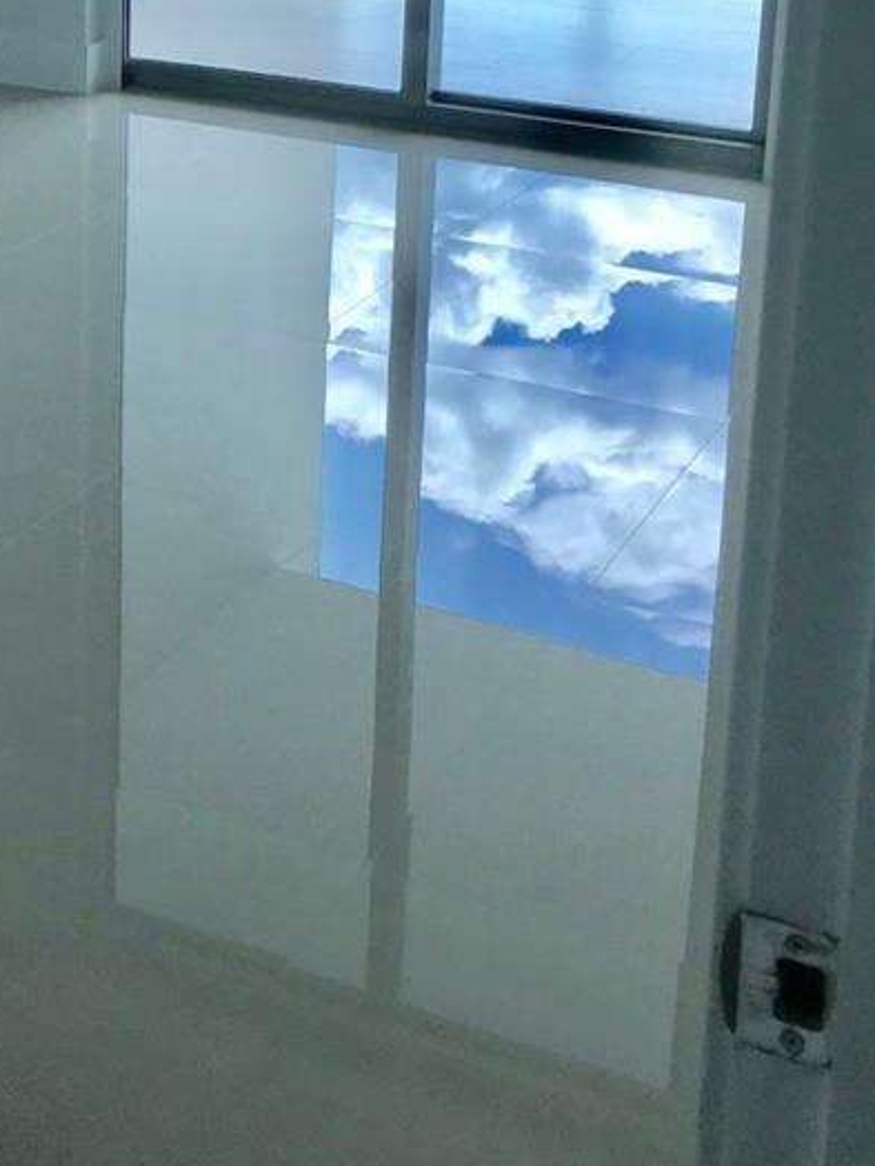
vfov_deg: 29.0
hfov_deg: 22.5
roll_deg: -1.3
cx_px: 113
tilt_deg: -12.4
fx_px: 2156
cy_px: 100
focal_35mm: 64
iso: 20
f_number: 1.8
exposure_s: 1/602
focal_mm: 3.99
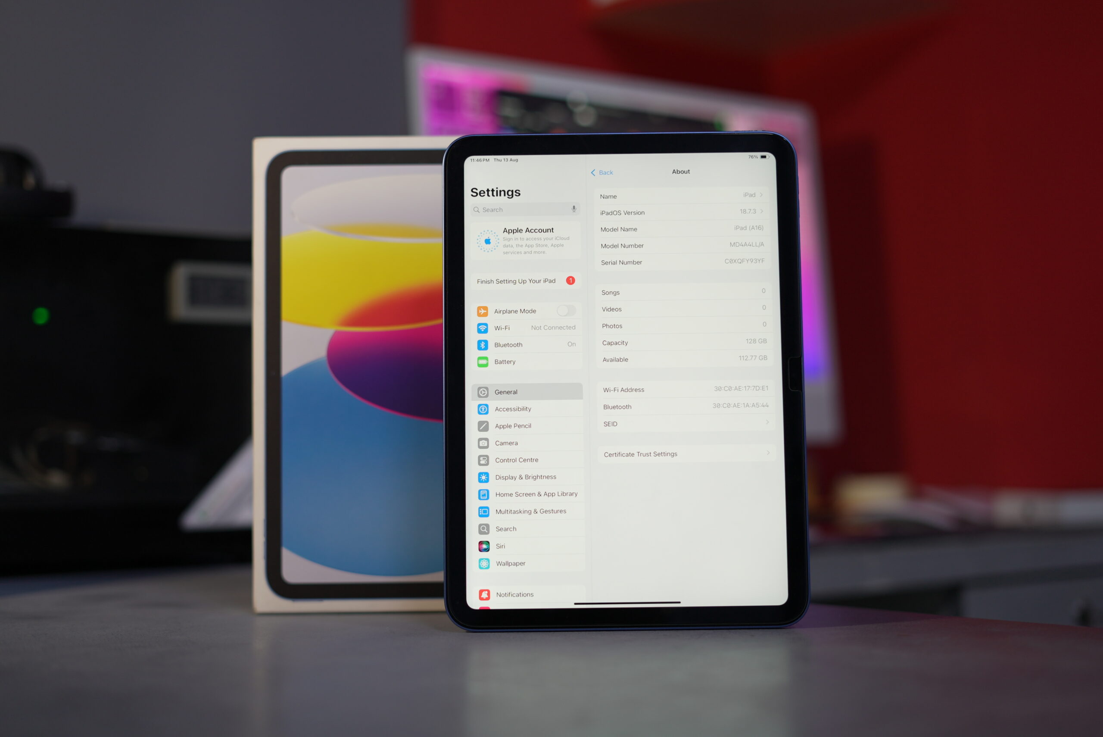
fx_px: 1533
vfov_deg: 27.0
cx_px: 552
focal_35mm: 50
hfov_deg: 39.6
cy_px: 368
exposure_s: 1/100
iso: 320
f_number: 2.2
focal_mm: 50
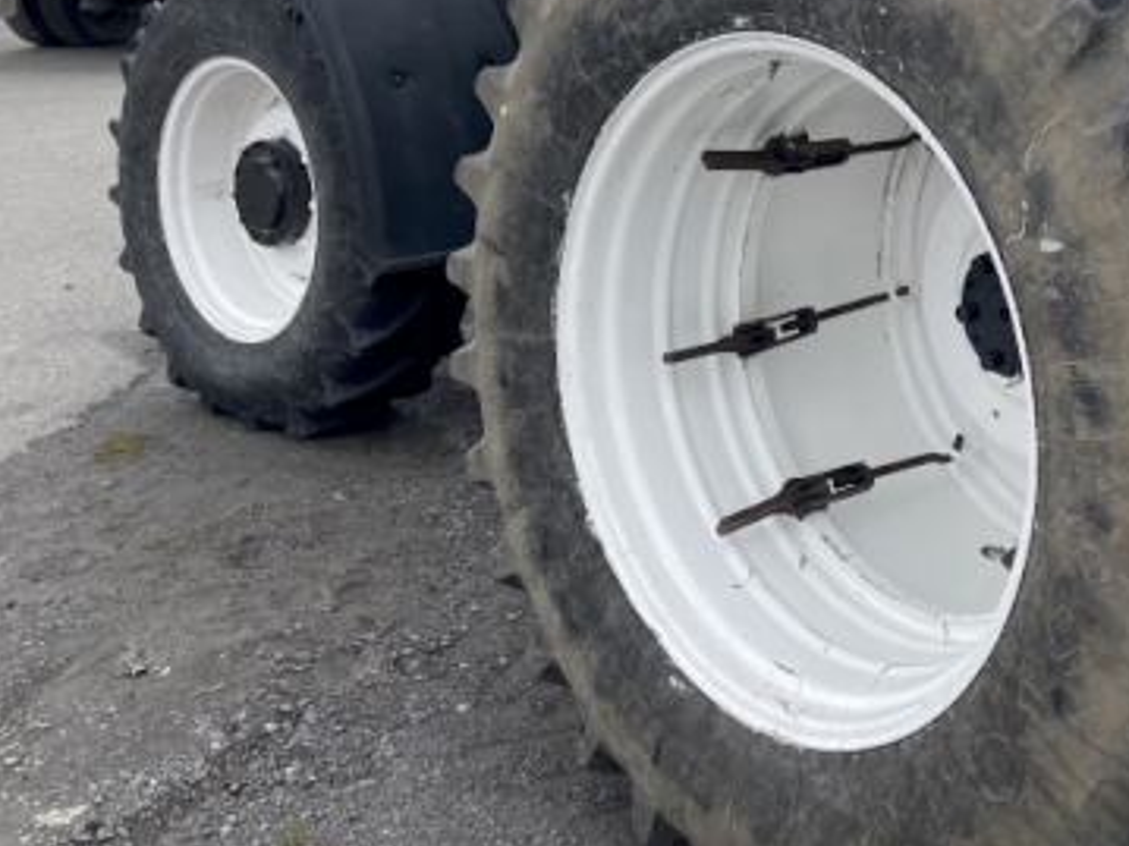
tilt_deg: -4.9
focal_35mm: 58
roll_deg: +1.8
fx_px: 1891
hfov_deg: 31.1
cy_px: -63
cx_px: 1101
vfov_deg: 23.8
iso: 32
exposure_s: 1/2817
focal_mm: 4.2
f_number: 1.6
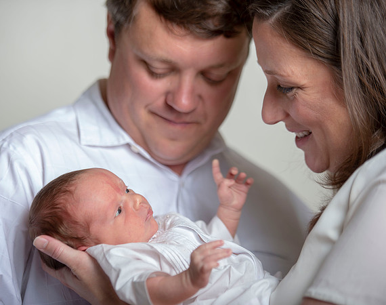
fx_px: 1600
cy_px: 154
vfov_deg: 10.9
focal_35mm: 141
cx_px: 175
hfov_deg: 13.8
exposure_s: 1/200
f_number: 2.8
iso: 80
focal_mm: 125
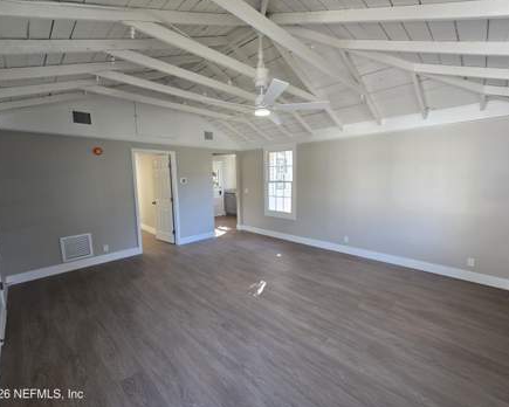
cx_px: 255
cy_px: 202
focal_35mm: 14
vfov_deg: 88.0
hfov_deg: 100.7
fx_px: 211
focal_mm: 2.2
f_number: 2.2
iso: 80
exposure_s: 1/60
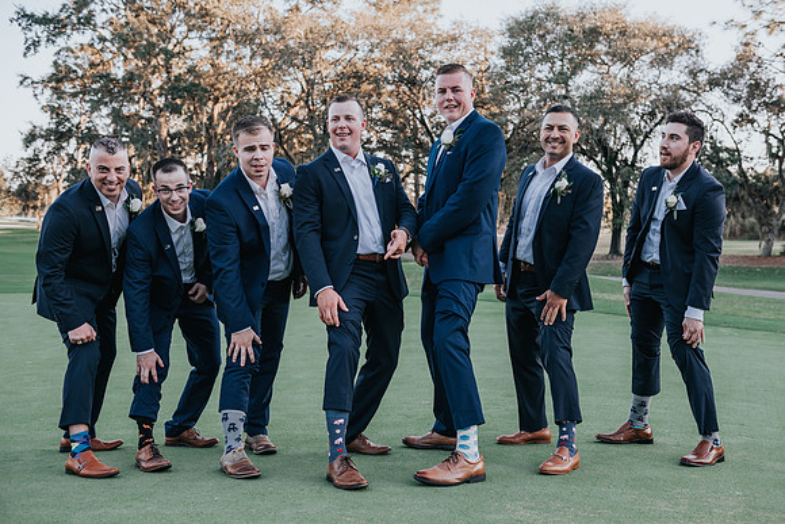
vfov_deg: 33.2
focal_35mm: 40
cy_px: 278
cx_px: 416
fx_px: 879
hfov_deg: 48.1
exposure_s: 1/200
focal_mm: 38
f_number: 4.5
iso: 200
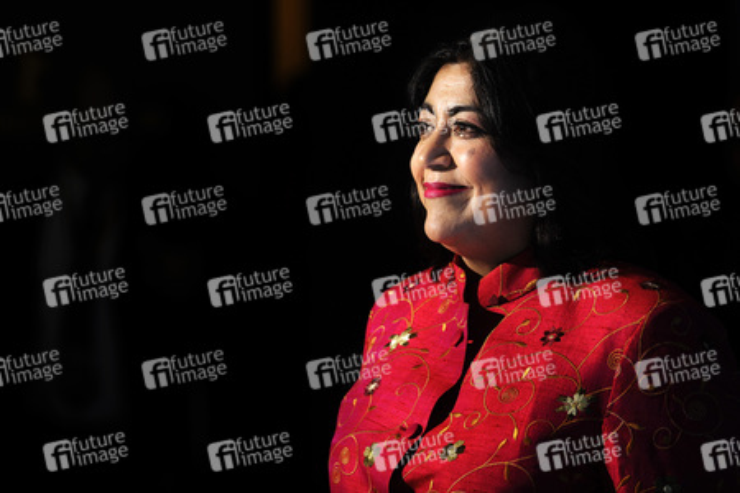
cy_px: 246
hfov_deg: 10.3
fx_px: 4111
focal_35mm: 200
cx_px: 370
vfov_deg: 6.9
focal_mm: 200
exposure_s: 1/320
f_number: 5
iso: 200
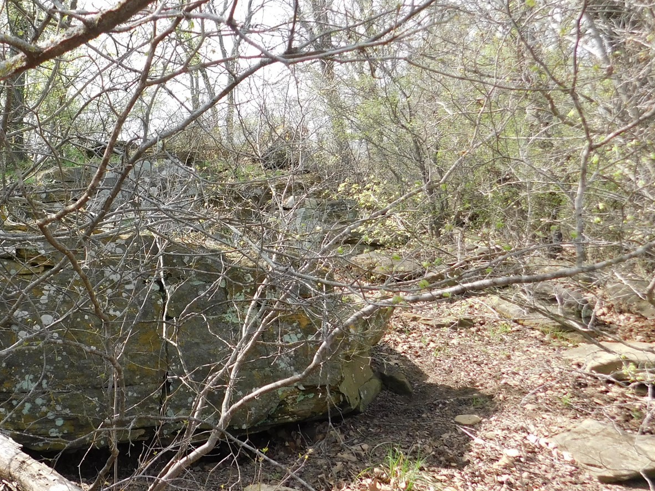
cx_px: 160
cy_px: 227
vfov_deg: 35.9
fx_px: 757
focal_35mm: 40
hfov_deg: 45.1
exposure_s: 1/320
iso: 125
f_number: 3
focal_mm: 4
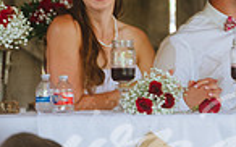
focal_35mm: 810
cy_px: -38
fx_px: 5206
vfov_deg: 1.6
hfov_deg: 2.6
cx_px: 360
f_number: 2.8
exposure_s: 1/100
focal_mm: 200
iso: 500
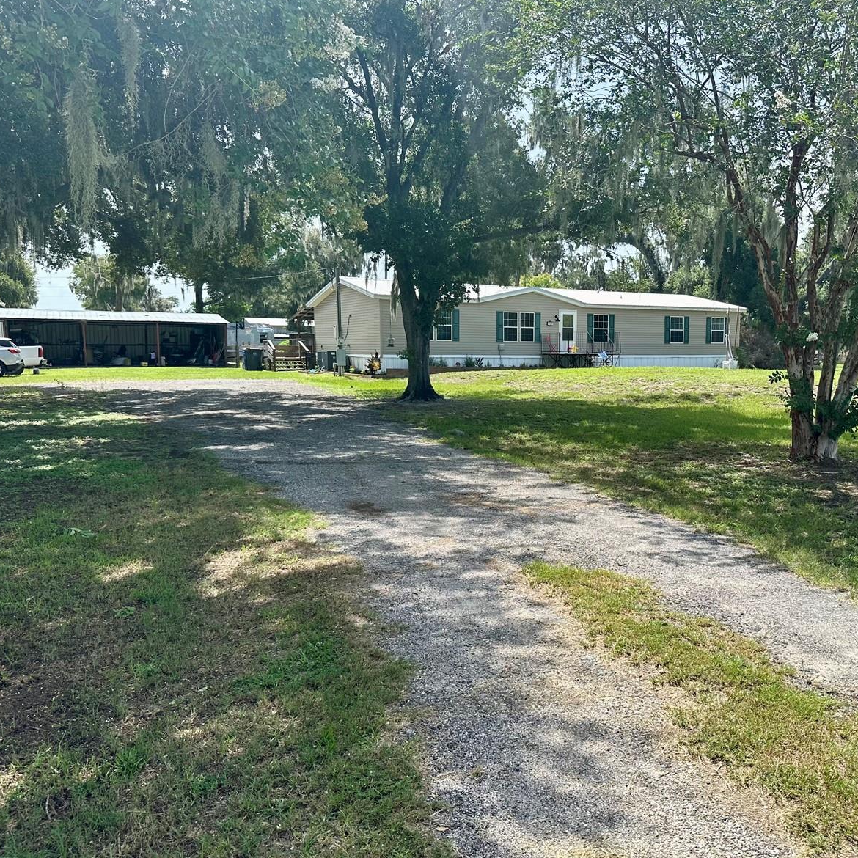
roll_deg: -0.6
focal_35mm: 29
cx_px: 521
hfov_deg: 55.2
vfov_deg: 55.6
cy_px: 430
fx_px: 813
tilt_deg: -5.4
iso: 80
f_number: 1.78
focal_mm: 6.86
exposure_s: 1/2203
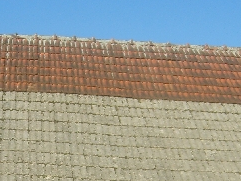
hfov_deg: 16.9
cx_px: 67
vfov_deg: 12.5
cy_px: 217
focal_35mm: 116
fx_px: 808
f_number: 2.8
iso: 50
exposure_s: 1/750
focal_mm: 5.8
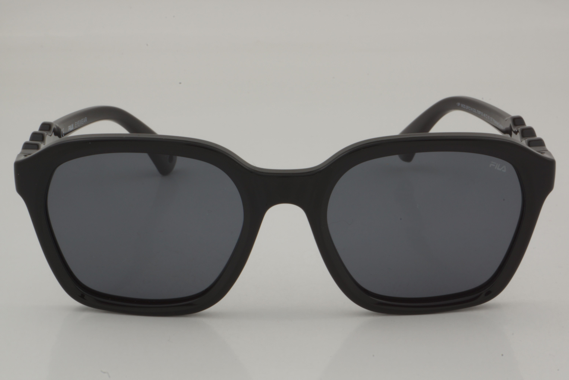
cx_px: 284
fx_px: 1304
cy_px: 190
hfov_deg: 24.6
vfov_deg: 16.6
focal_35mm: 82
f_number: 36
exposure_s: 1/3
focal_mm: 55
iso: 100
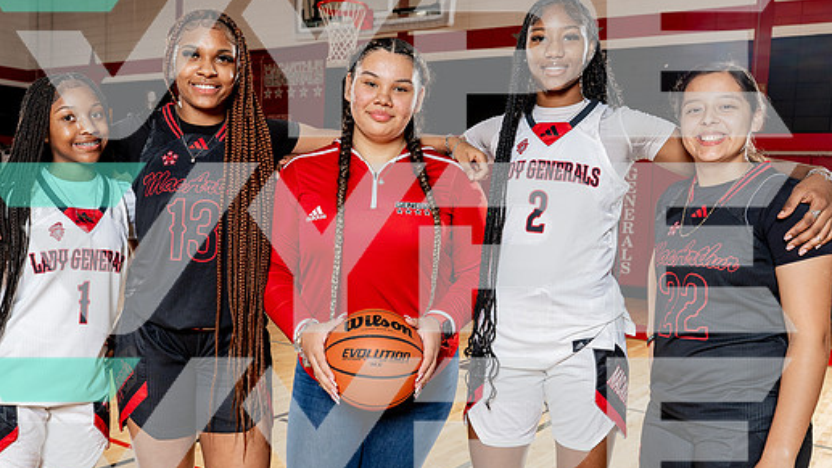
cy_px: 248
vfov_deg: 32.8
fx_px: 794
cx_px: 388
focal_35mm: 36
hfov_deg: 55.2
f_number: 5.6
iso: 640
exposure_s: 1/250
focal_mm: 29
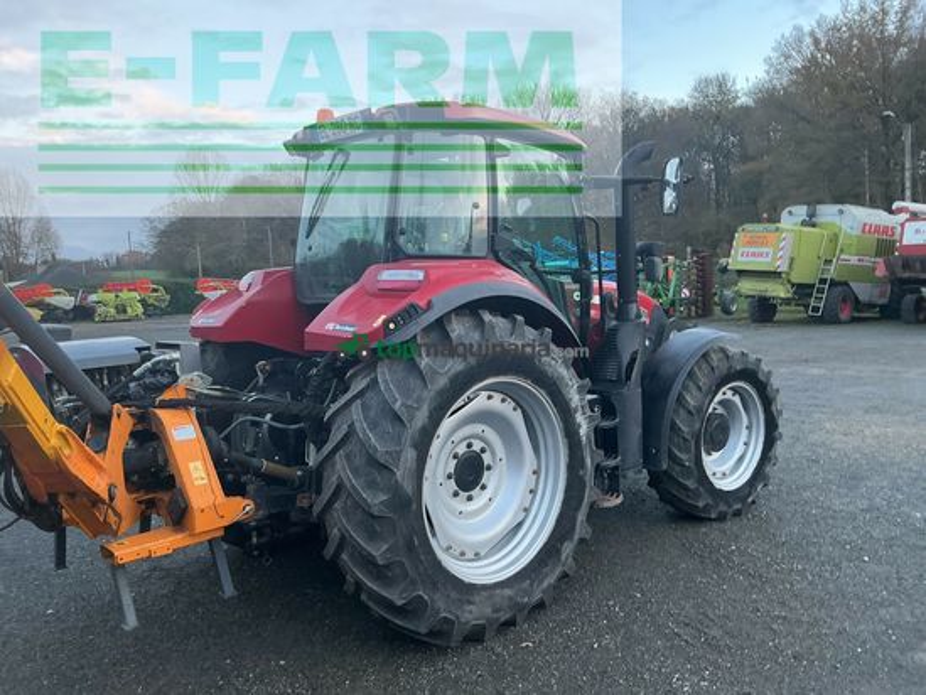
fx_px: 776
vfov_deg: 48.2
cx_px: 463
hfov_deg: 61.6
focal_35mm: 29
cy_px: 348
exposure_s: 1/60
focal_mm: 3
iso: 50
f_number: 1.8
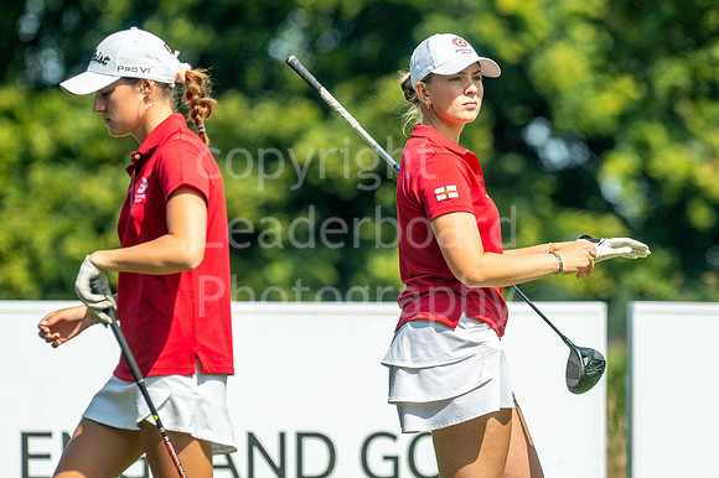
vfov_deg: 2.6
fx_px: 10472
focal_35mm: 525
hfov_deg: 3.9
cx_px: 419
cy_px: 247
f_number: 5
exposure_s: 1/2000
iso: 320
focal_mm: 300
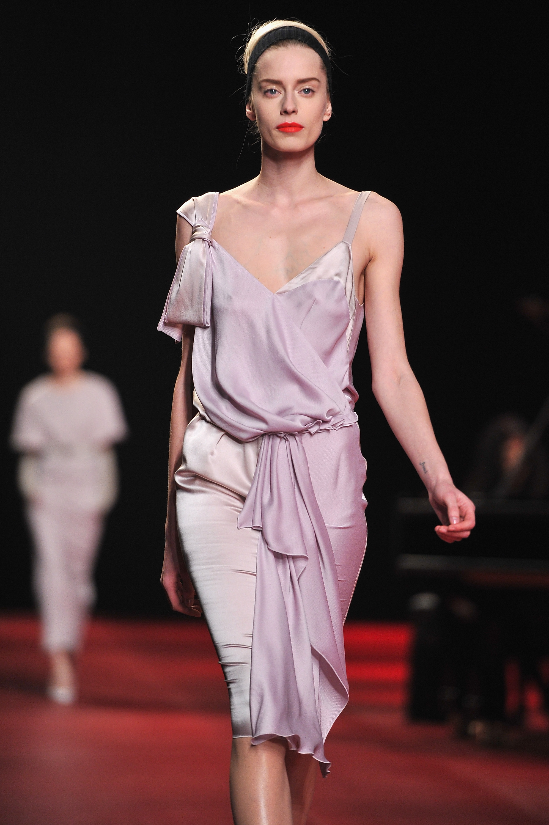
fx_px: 4581
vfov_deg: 10.3
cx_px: 274
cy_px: 412
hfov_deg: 6.9
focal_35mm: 200
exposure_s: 1/1250
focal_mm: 200
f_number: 3.5
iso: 1250
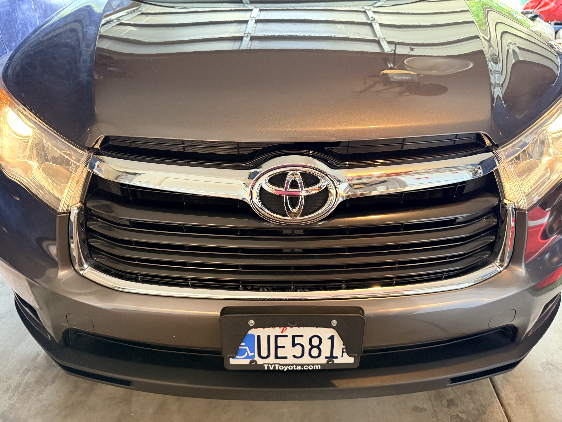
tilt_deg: -31.3
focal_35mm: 24
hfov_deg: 71.6
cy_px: 211
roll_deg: +0.1
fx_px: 390
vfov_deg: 56.8
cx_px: 281
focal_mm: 6.76
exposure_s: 1/60
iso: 640
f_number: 1.78
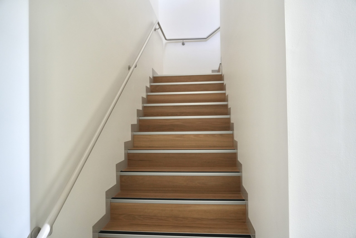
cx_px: 178
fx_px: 237
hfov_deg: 73.7
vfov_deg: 53.1
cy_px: 119
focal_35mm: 24
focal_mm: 24
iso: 2000
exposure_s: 1/30
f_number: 4
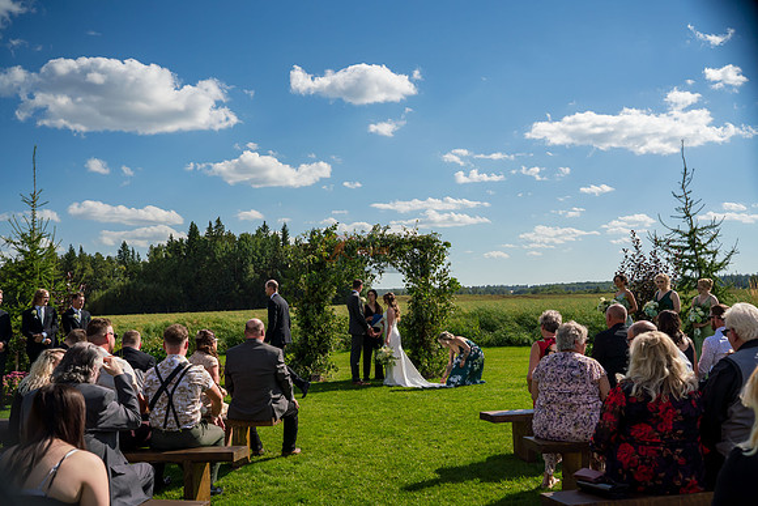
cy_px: 253
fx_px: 737
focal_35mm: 35
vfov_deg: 37.9
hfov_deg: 54.4
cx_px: 379
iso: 400
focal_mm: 35
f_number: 4.5
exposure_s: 1/5000
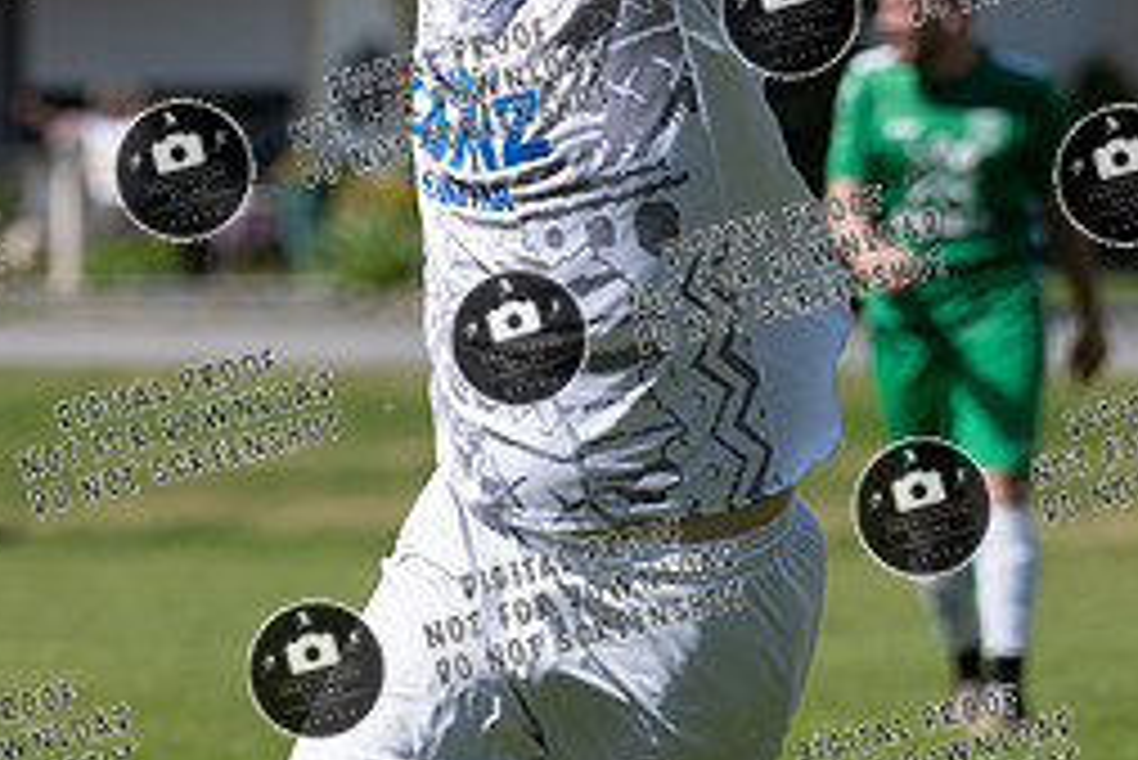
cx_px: 477
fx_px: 14517
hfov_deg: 4.5
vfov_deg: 3.0
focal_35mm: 459
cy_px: 61
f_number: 5.6
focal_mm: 200
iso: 180
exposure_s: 1/1600
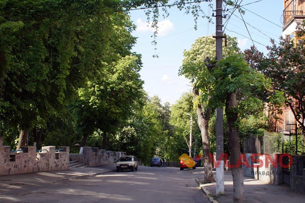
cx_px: 152
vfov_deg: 31.9
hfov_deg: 46.4
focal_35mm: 42
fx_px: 356
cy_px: 102
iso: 100
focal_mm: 28
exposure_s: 1/100
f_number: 7.1
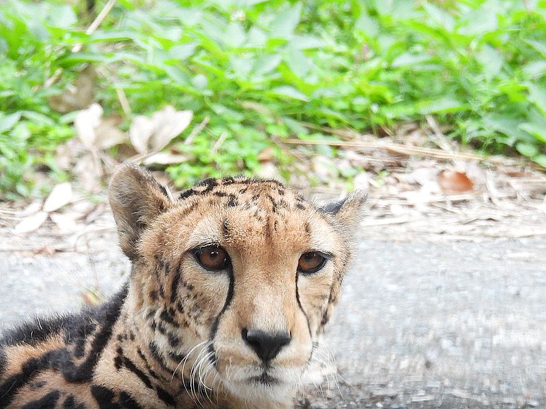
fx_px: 10252
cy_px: 204
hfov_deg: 3.1
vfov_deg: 2.3
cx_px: 273
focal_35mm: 650
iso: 800
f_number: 5.6
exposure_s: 1/60
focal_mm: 116
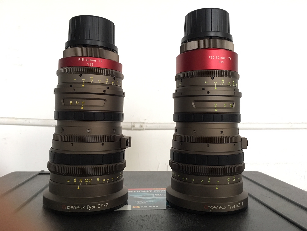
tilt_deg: +1.4
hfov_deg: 61.7
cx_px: 154
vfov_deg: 48.2
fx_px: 257
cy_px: 116
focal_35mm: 29
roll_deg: -0.7
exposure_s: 1/15
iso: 64
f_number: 2.2
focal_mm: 4.15
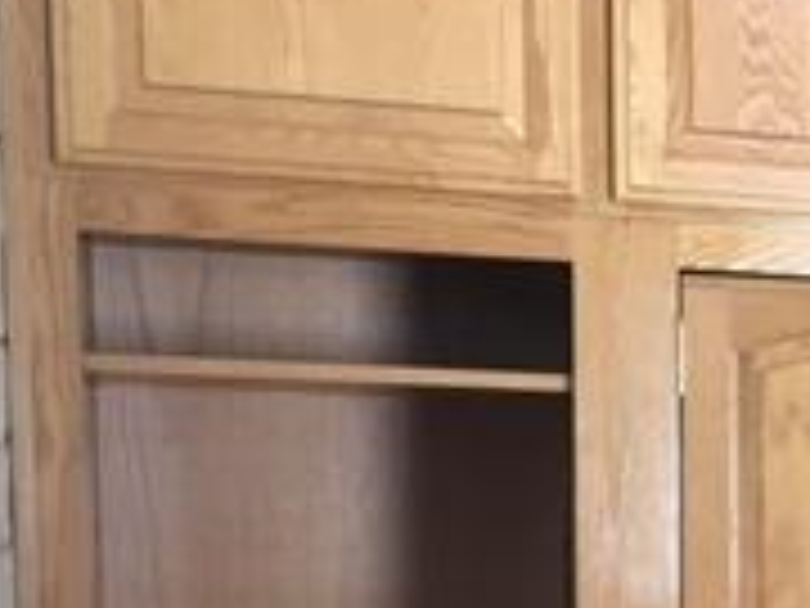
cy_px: 797
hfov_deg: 17.3
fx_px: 2410
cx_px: 1206
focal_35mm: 103
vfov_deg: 13.8
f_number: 2.2
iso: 50
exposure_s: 1/30
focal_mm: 4.15
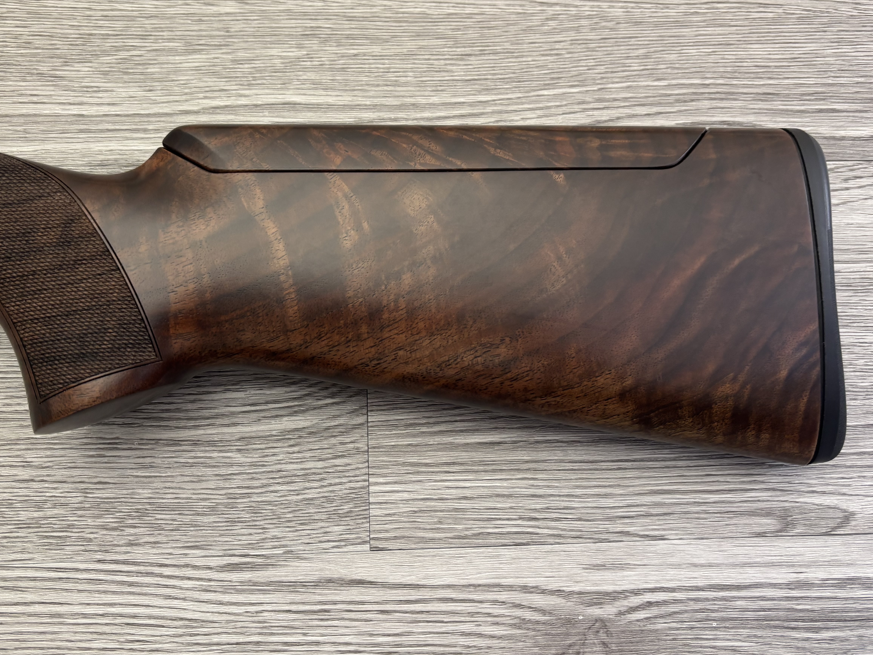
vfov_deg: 44.1
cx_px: 400
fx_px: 807
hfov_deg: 56.7
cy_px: 301
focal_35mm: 32
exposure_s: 1/50
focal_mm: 5.96
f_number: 1.6
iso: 160
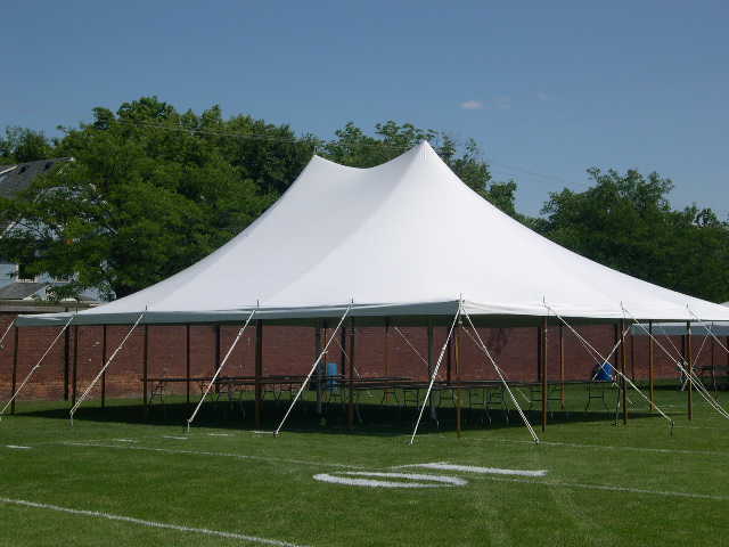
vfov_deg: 23.7
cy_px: 274
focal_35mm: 62
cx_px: 364
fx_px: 1306
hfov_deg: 31.2
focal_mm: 13.2
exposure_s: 1/215
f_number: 9.6
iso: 100
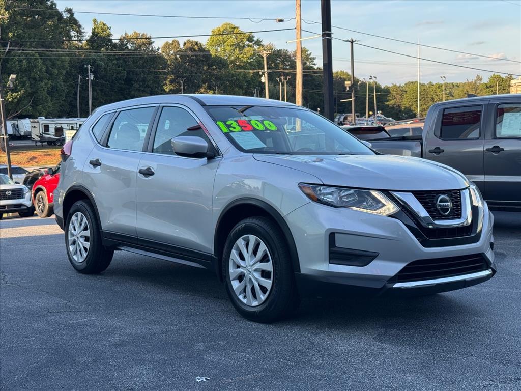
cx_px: 260
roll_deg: +2.5
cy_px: 196
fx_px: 722
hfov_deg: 39.7
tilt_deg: -4.4
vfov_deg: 30.3
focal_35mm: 48
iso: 64
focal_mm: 6.76
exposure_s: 1/783
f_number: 1.78
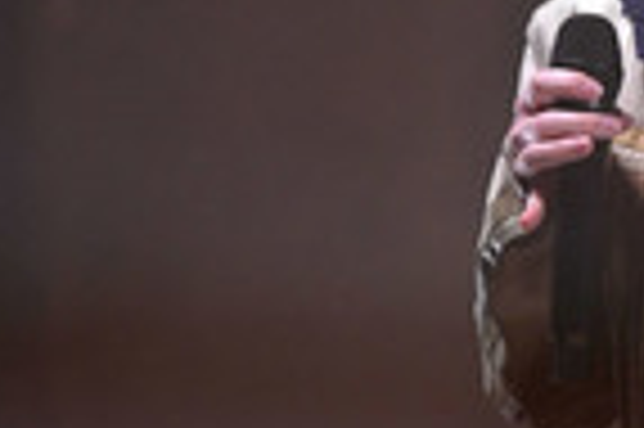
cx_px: 403
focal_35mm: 631
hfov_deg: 3.3
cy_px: 153
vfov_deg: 2.2
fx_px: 11275
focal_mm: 200
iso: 1600
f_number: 3.2
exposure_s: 1/640
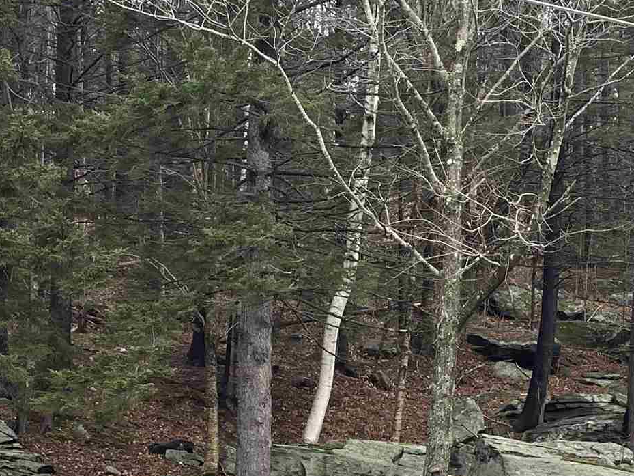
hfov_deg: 22.7
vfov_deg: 16.7
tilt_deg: +3.7
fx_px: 1575
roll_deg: +0.5
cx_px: 357
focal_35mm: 86
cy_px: 519
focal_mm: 4.2
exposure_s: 1/208
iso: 32
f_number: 1.6
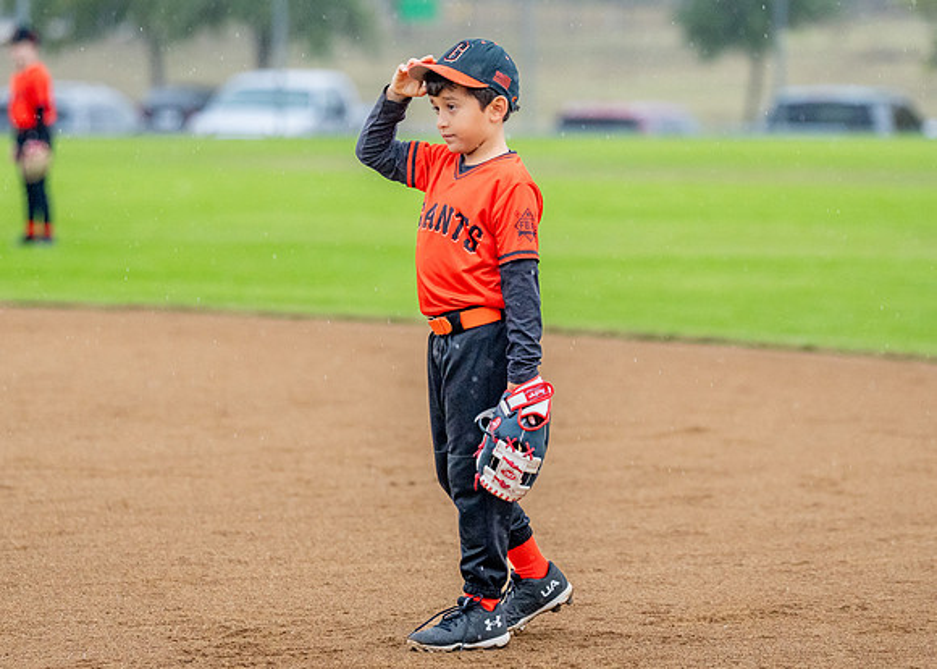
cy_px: 239
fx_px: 5850
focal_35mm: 220
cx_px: 498
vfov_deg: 6.5
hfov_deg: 9.2
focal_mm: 142
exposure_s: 1/1000
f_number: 2.8
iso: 2000
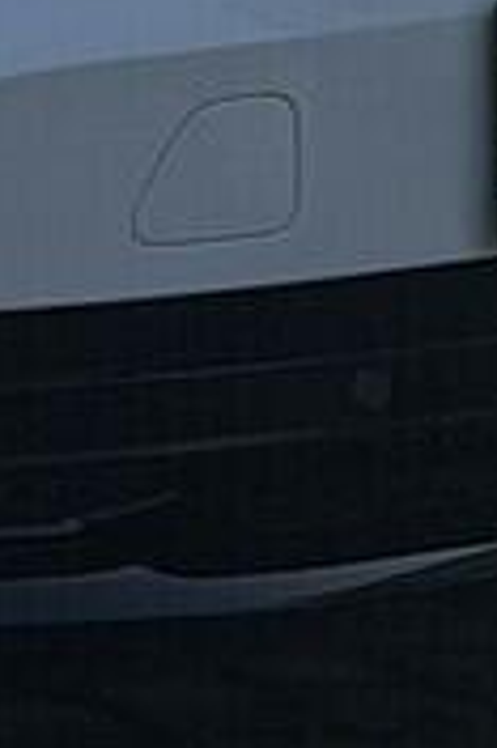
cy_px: -994
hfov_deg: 3.2
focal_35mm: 409
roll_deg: +0.2
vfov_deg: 4.9
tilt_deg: -0.1
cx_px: -1444
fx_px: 8486
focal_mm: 6.76
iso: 64
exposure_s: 1/7143
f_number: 1.78
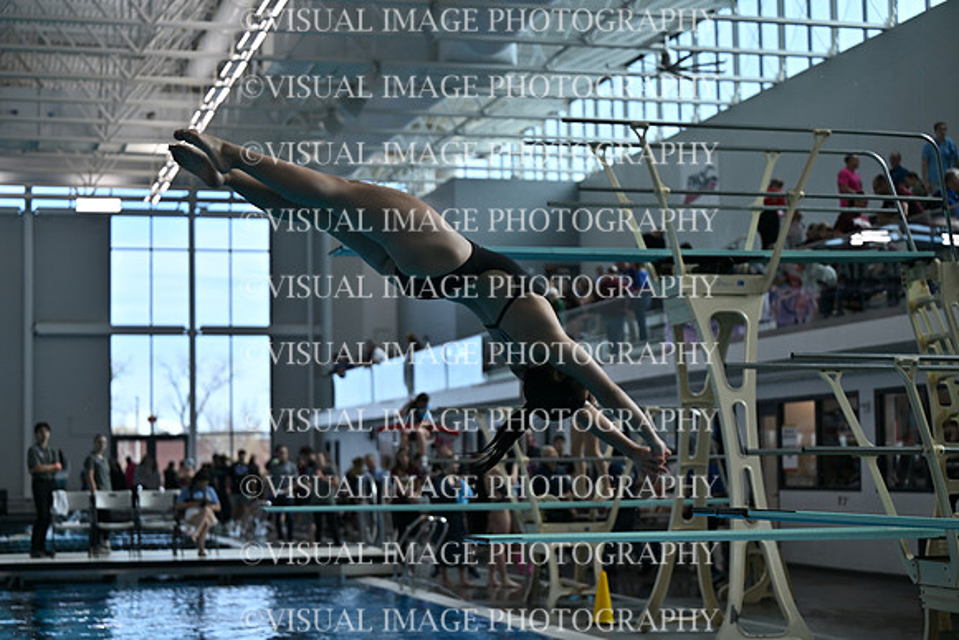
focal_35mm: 70
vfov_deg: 19.5
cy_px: 320
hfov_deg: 28.8
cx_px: 480
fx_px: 1865
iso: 250
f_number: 2.8
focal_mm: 70
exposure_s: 1/1250
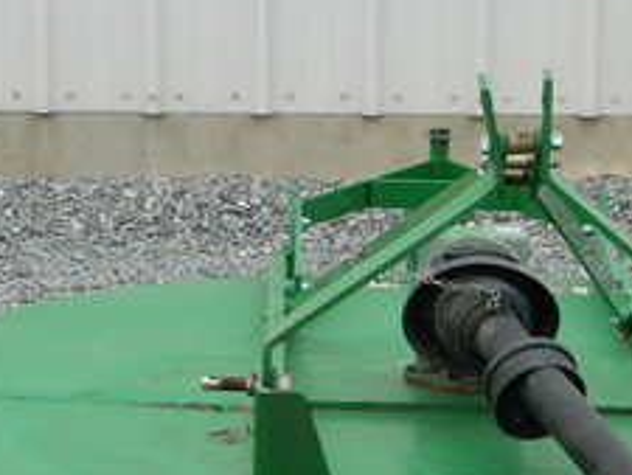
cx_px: 475
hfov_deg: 9.7
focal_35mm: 203
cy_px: 408
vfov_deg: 7.3
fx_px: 3708
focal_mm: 15.1
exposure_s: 1/50
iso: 140
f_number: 4.2
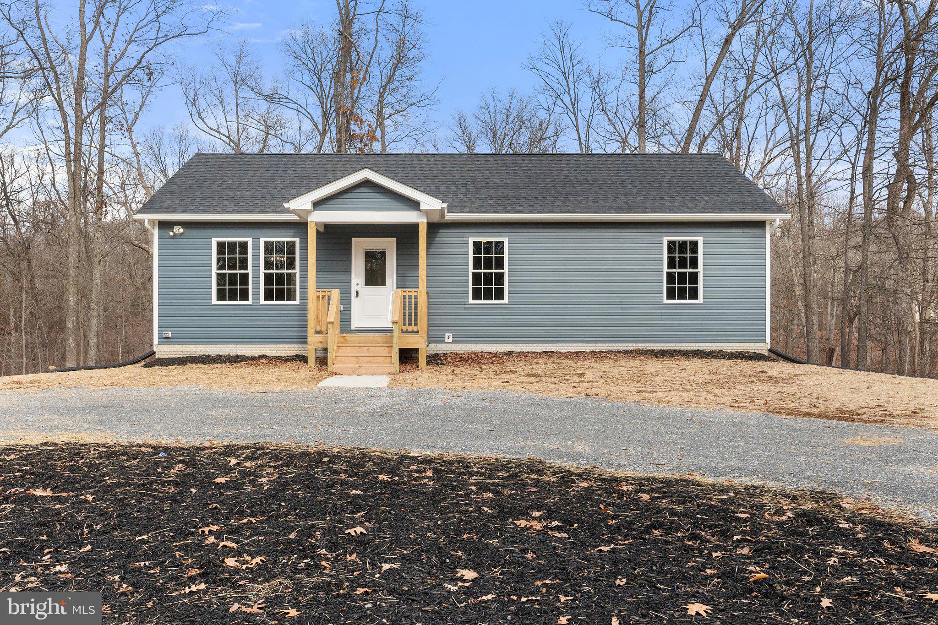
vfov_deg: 43.6
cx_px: 469
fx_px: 782
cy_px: 312
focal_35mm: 30
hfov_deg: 61.9
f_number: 8
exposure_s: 1/640
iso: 640
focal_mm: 20
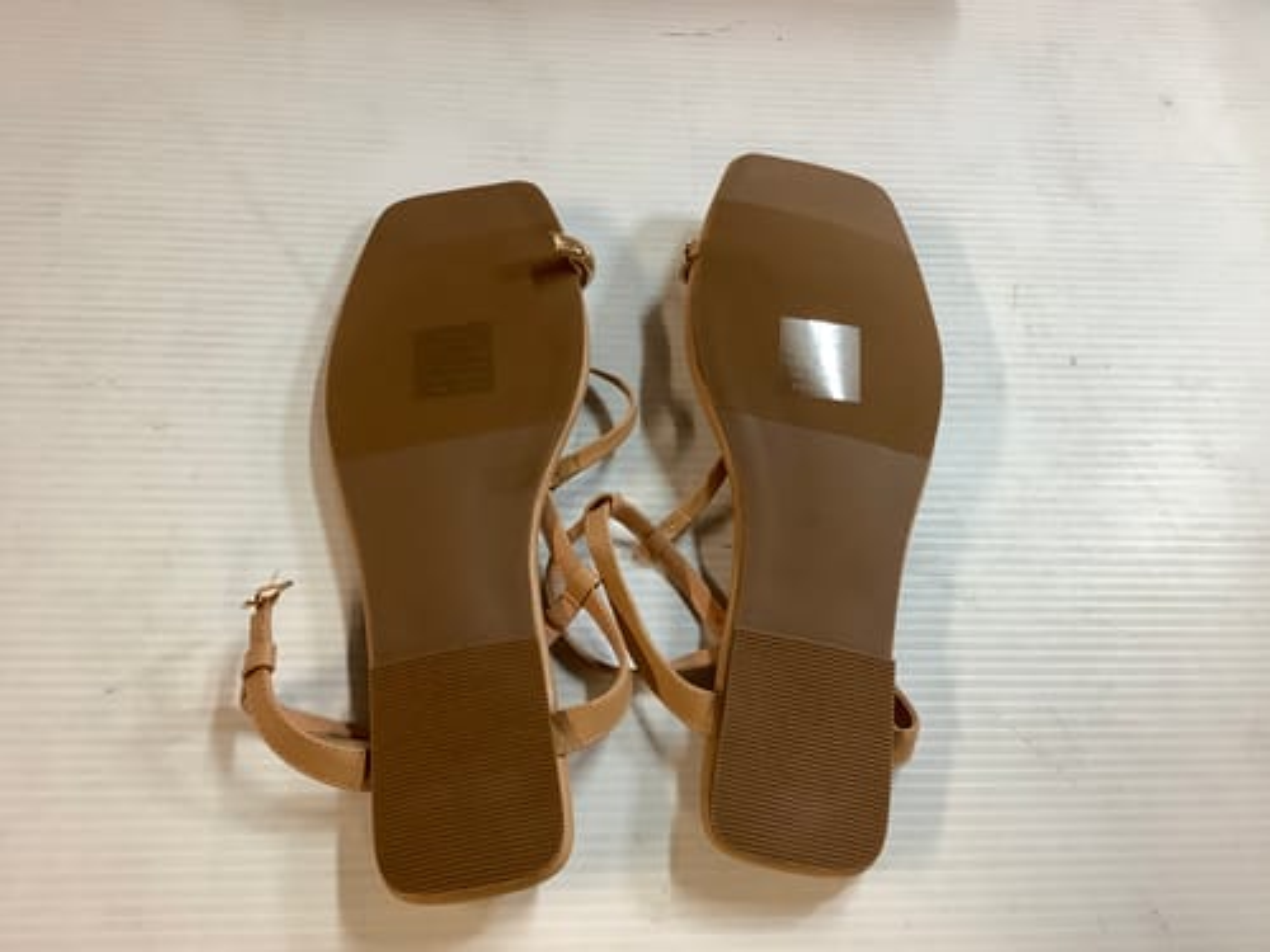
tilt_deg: -63.8
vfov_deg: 45.4
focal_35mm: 31
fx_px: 1137
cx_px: 635
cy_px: 476
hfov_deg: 58.4
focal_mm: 3.3
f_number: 2.4
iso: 125
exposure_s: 1/50
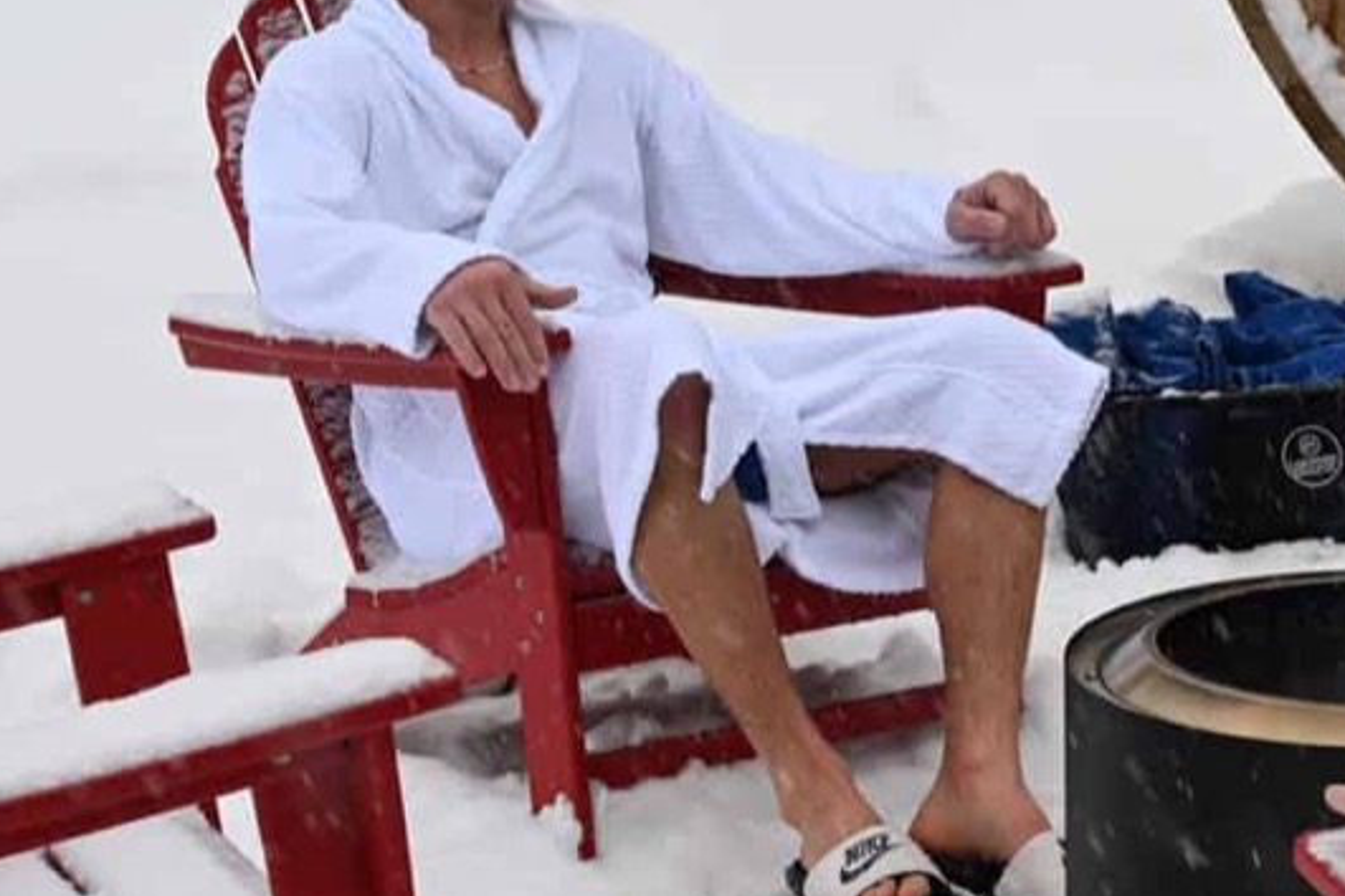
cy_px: 189
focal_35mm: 115
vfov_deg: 11.9
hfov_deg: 17.4
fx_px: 4292
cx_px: 1317
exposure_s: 1/160
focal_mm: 30.5
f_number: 6.3
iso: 125
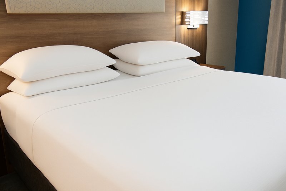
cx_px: 143
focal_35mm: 32
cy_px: 96
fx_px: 254
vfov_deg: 41.1
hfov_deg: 58.7
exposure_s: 1/125
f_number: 4.5
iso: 560
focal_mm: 32
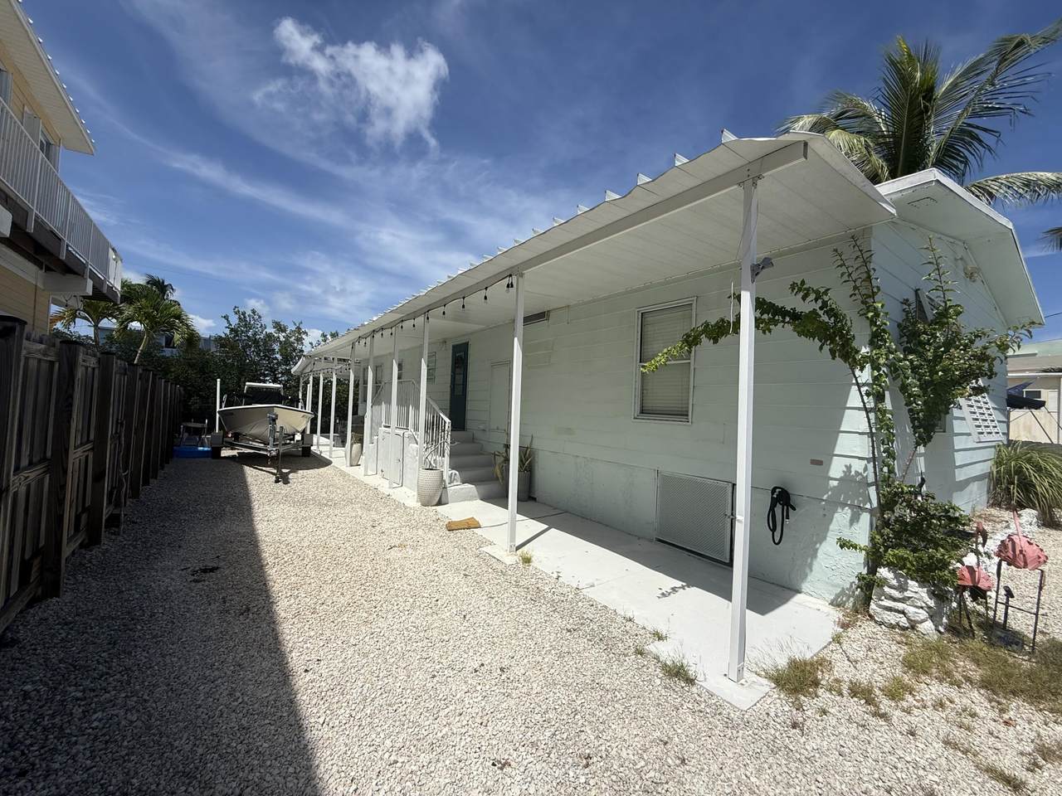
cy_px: 398
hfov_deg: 102.1
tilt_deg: +2.7
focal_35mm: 14
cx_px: 531
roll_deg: -2.4
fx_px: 430
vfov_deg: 85.7
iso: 50
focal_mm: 2.22
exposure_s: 1/4149
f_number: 2.2
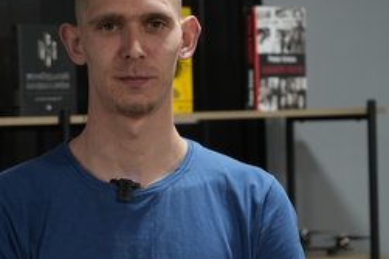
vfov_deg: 9.1
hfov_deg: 13.7
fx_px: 1620
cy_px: 114
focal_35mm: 150
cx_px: 186
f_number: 4
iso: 1250
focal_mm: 63
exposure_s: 1/100
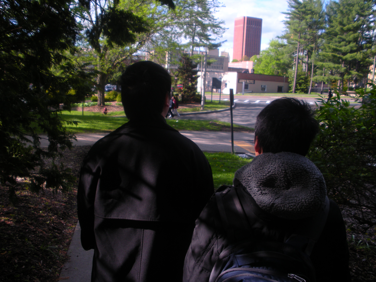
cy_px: 141
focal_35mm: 36
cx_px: 188
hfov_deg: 51.4
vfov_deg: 39.7
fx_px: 391
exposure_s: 1/258
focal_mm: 6.3
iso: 64
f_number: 3.5
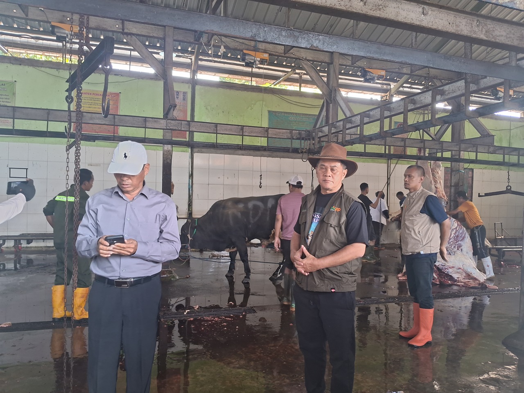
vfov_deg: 53.1
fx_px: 394
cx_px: 262
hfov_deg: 67.3
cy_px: 196
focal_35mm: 26
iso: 250
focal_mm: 3.98
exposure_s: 1/50
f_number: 1.8
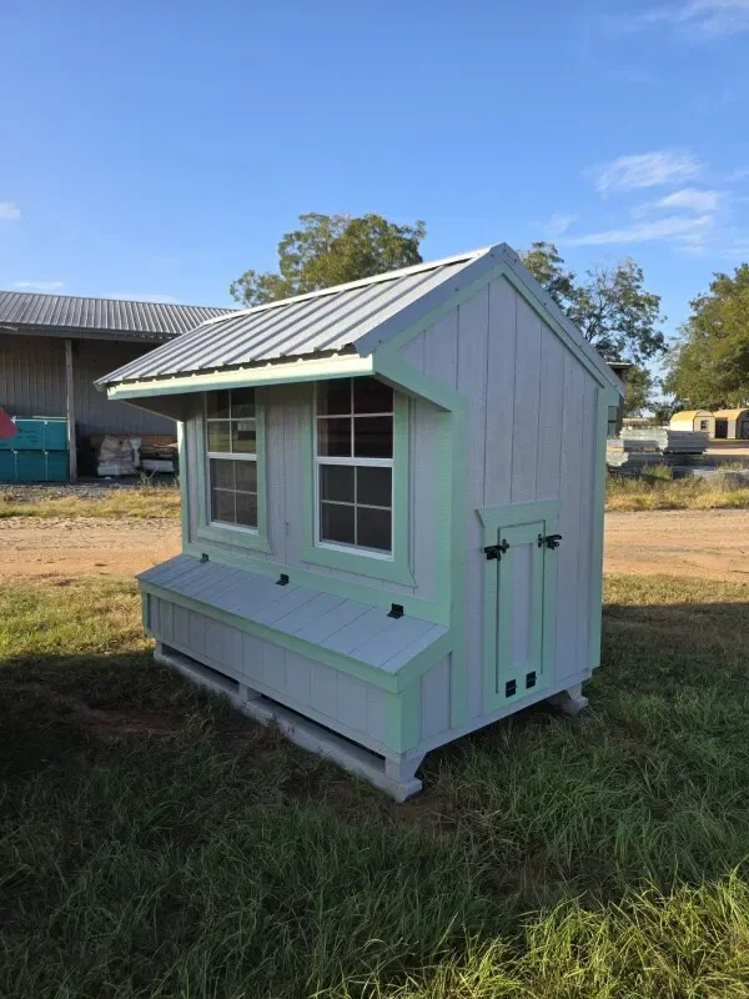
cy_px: 500
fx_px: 664
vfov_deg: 73.9
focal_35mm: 23
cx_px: 374
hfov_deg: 58.9
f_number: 1.7
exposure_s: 1/2071
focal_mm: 6.3
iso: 80
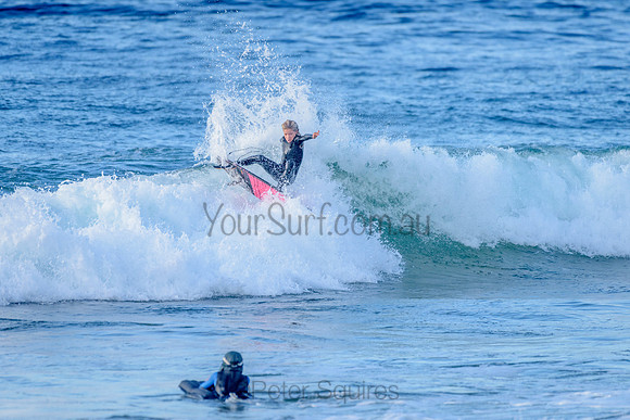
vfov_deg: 2.2
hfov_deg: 3.4
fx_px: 10729
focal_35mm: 613
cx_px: 278
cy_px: 176
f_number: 5.6
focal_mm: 500
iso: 450
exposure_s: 1/1250
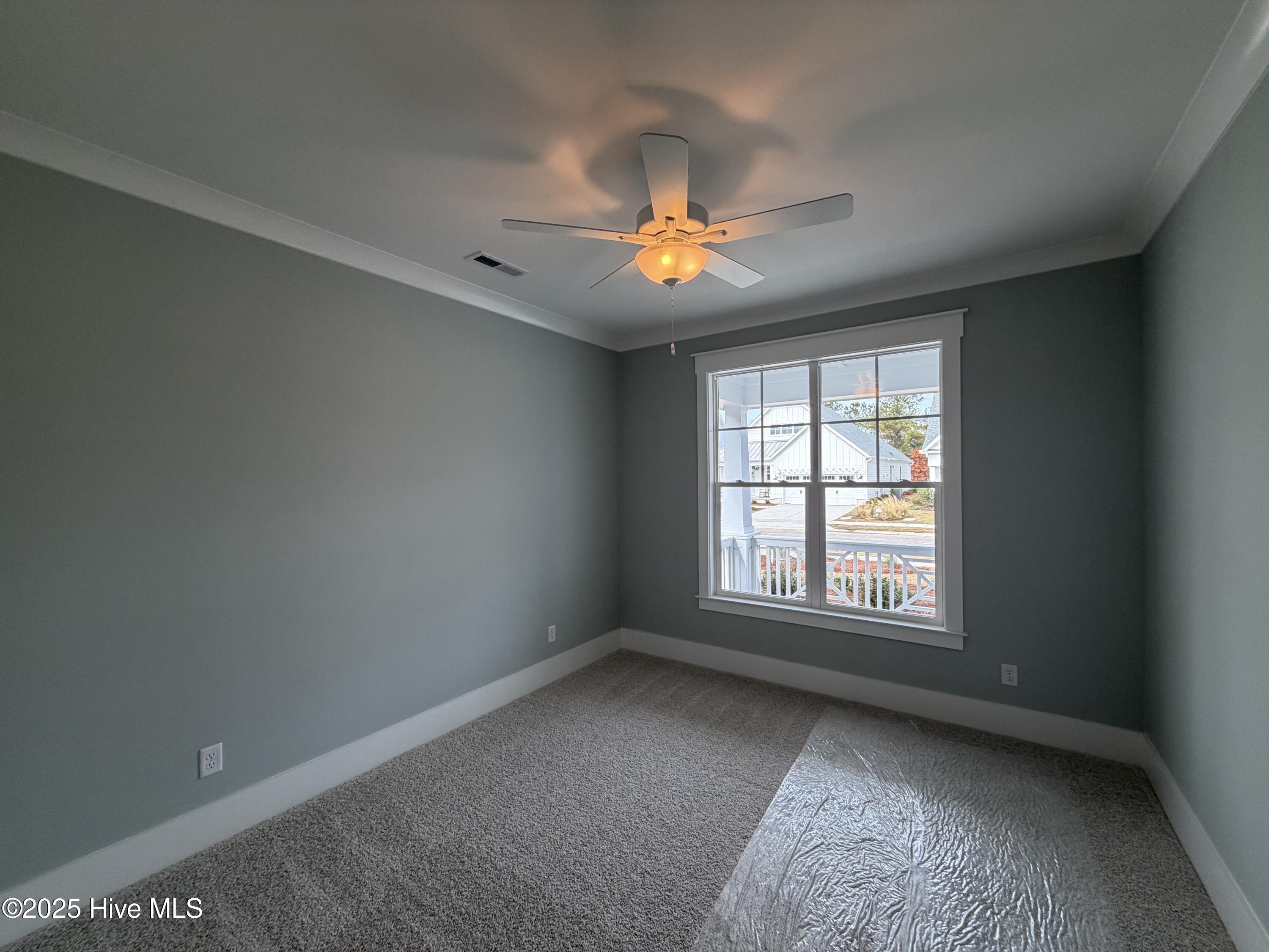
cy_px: 476
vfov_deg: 85.7
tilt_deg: +2.0
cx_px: 634
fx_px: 513
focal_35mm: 14
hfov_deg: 102.1
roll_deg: +1.4
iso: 100
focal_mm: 2.22
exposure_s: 1/120
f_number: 2.2
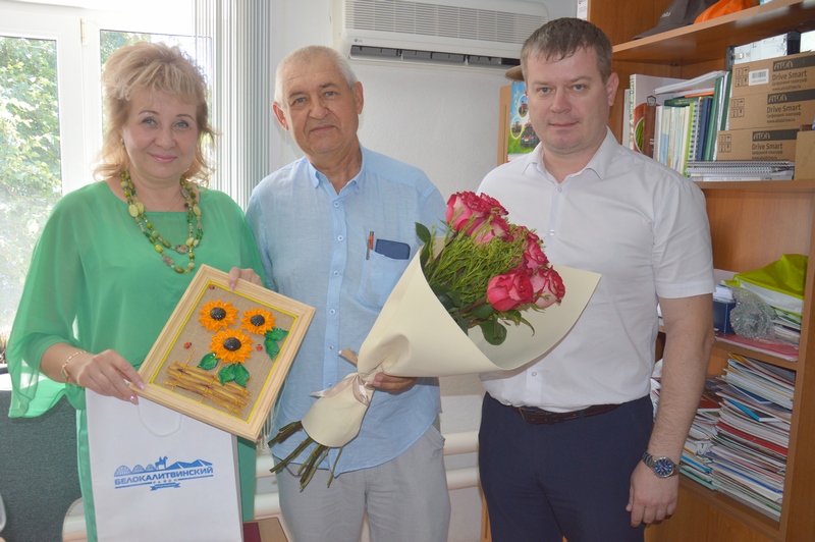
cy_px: 271
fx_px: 713
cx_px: 408
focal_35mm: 32
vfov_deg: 41.6
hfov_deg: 59.5
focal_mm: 21
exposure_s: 1/80
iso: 400
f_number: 3.8
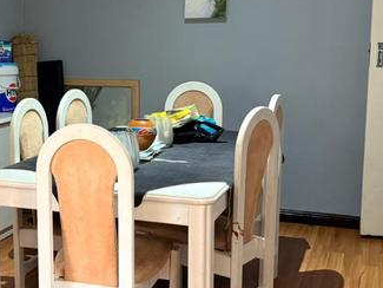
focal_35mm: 59
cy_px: 132
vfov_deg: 24.8
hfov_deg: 32.0
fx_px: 653
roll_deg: +0.2
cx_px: 91
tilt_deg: -8.5
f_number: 1.78
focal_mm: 6.76
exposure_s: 1/50
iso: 640
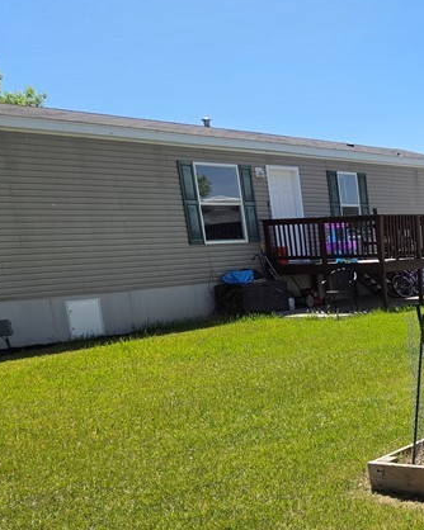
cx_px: 560
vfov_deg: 33.1
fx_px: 863
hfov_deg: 24.0
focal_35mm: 55
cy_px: 429
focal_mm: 5.4
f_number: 1.8
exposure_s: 1/4186
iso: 80
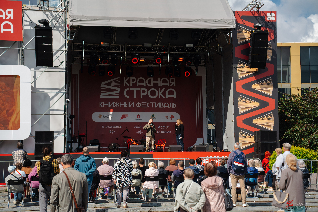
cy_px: 106
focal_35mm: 75
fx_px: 662
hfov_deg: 27.0
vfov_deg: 18.2
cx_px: 159
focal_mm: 75
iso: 160
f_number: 5
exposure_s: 1/400
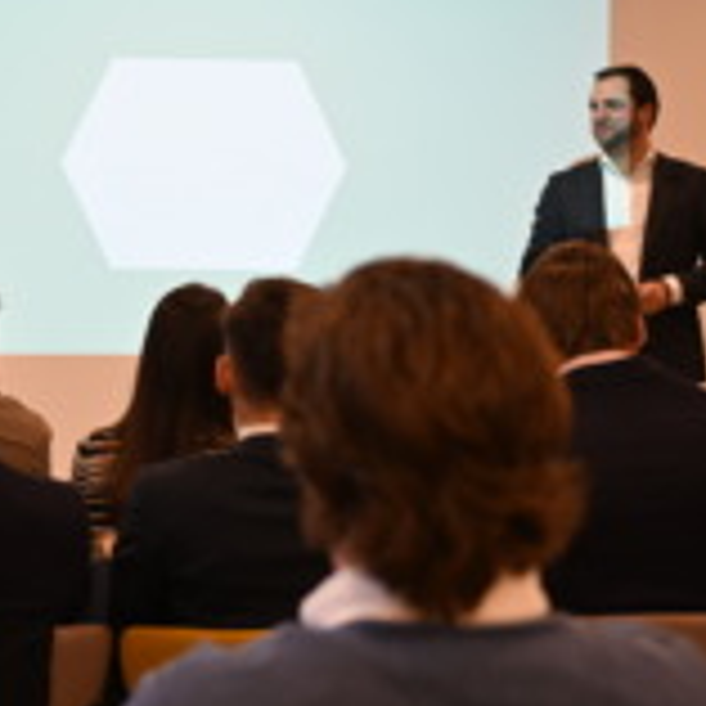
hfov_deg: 14.7
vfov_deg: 14.9
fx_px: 2700
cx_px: 67
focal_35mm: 117
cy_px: 211
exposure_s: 1/160
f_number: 2.8
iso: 400
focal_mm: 45
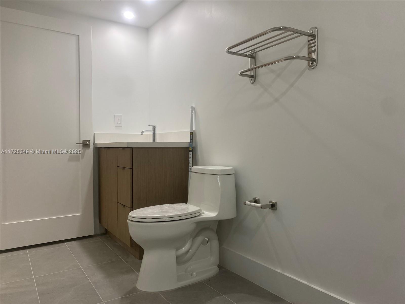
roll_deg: -0.5
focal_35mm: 26
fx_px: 304
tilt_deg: -1.2
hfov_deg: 67.3
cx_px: 202
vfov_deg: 53.1
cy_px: 152
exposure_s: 1/120
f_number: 1.8
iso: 100
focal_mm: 4.25
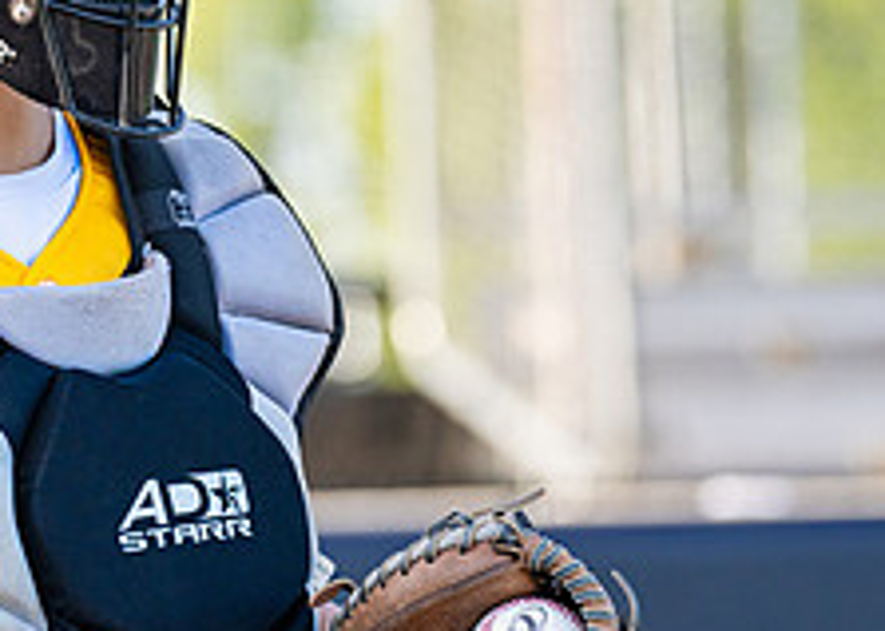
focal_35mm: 375
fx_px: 9420
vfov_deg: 3.8
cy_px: 44
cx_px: 32
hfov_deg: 5.4
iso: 320
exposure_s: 1/2000
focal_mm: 122
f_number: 2.8
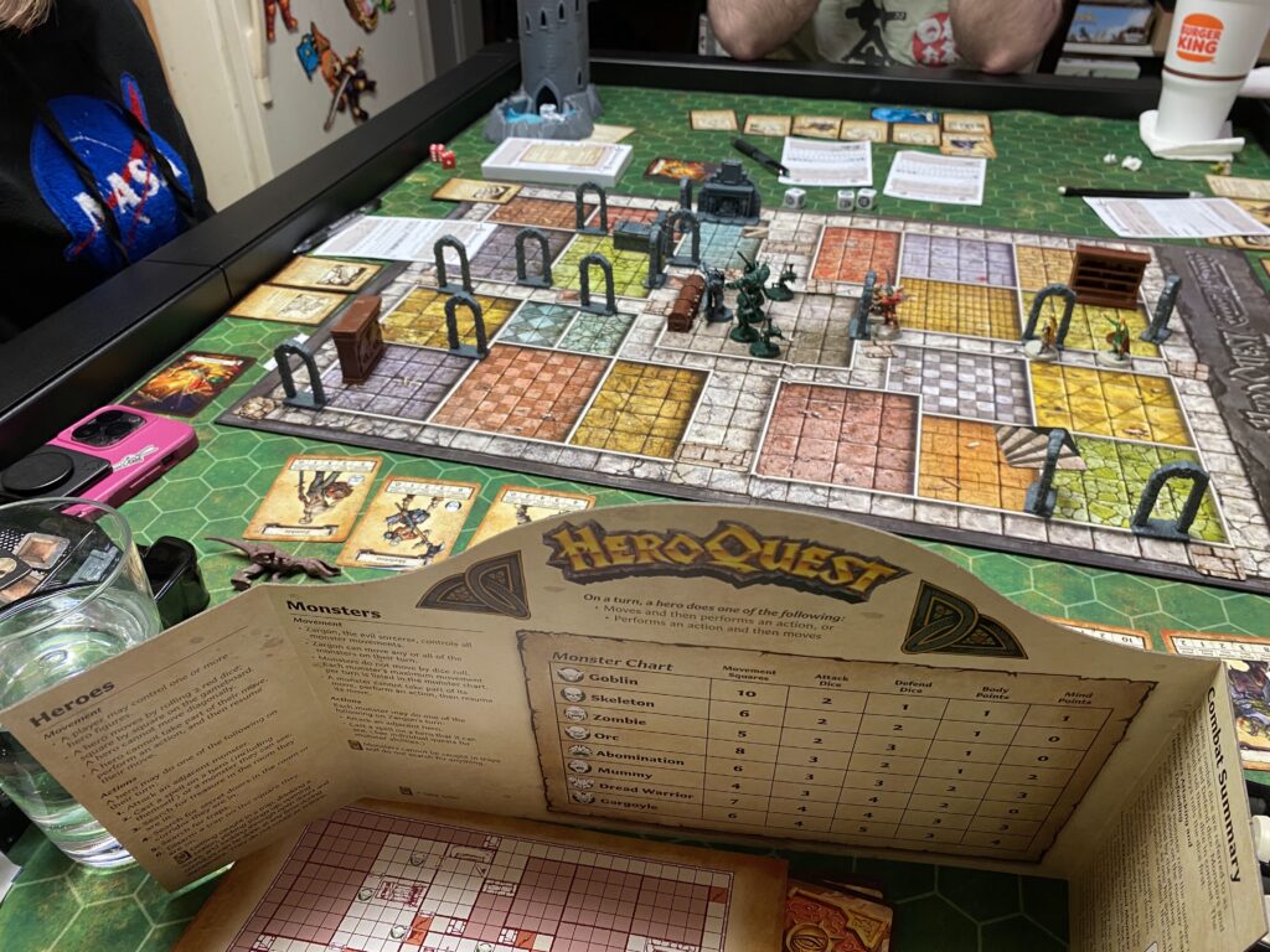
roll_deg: +0.9
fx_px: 954
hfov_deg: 67.3
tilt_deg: -36.5
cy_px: 476
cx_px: 635
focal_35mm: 26
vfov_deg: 53.1
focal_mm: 4.25
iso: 100
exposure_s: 1/42
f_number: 1.8
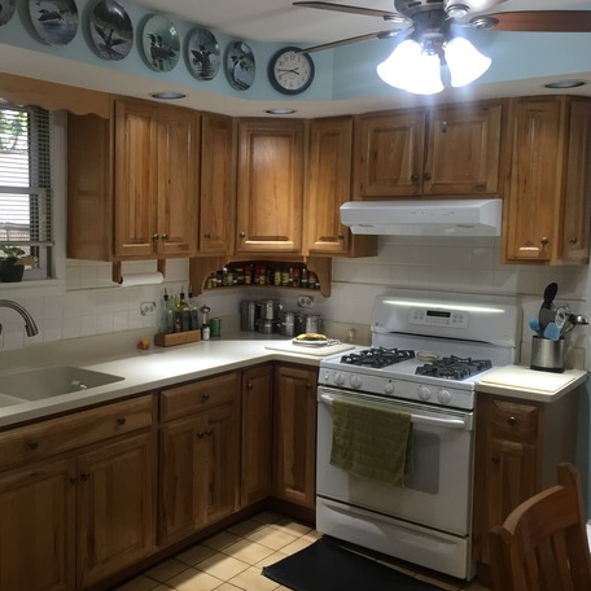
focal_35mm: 36
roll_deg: -2.8
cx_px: 201
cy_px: 286
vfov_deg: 46.0
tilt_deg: -7.1
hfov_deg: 45.4
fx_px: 695
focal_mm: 4.15
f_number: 2.2
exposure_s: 1/30
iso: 32
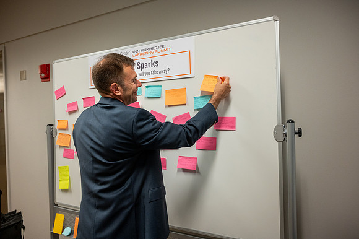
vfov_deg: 50.3
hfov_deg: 70.4
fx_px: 254
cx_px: 180
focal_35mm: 26
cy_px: 120
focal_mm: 25.5
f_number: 4
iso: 1600
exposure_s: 1/80
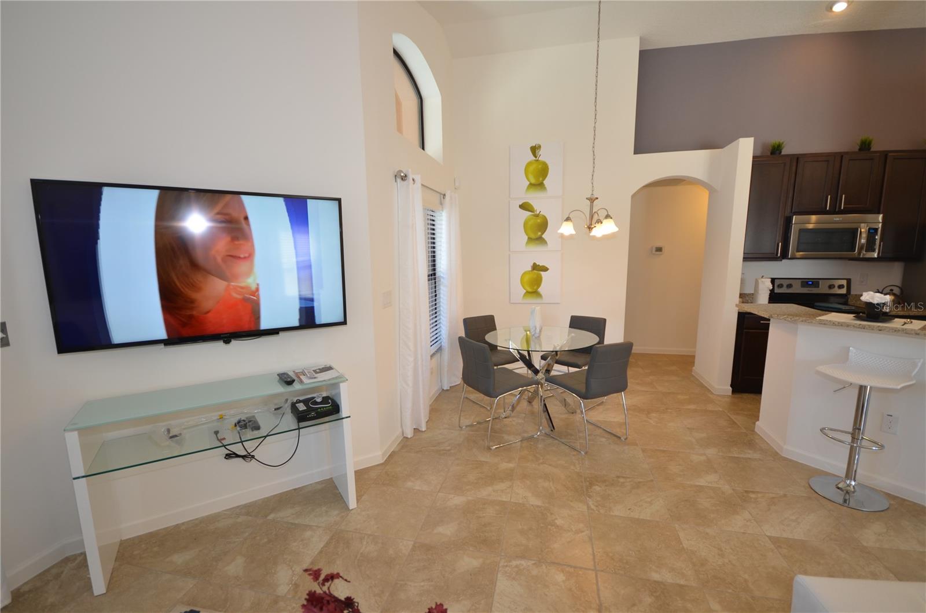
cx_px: 463
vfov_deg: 77.0
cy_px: 306
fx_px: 385
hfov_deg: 100.5
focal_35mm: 15
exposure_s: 1/60
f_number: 4
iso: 280
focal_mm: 10
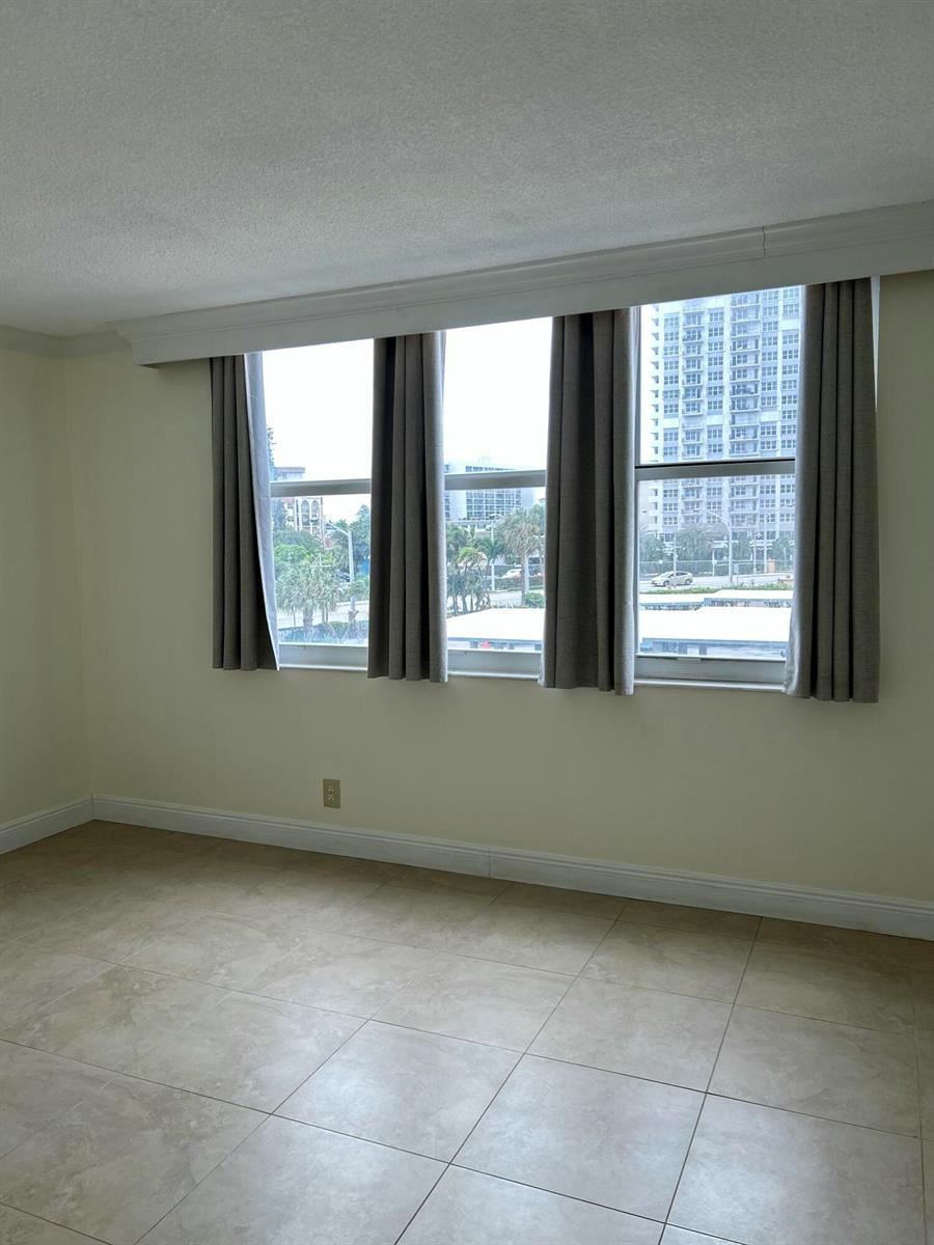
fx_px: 935
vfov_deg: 67.3
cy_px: 622
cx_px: 467
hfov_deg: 53.1
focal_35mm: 26
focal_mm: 5.7
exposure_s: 1/176
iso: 50
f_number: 1.5
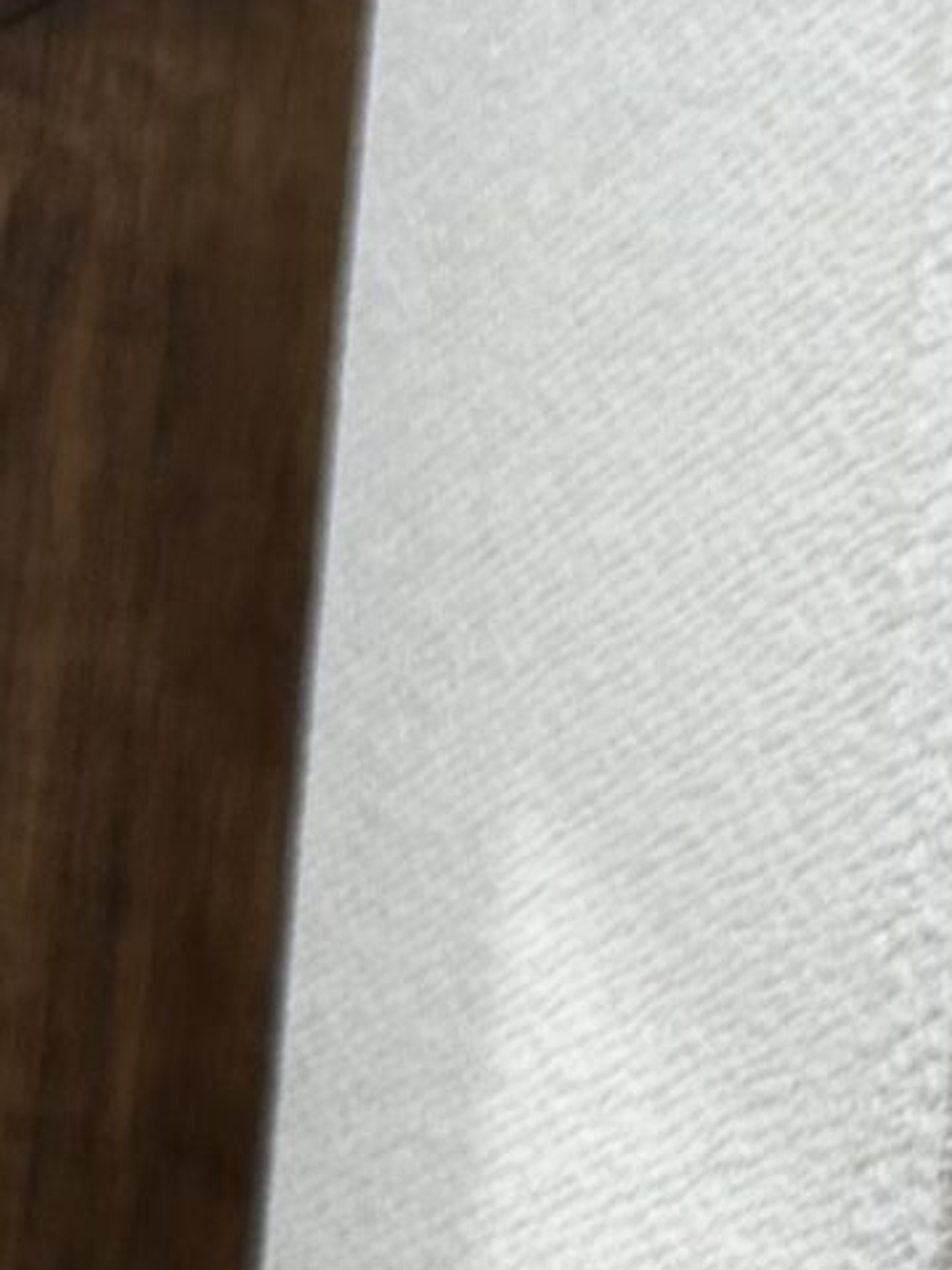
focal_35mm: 139
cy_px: 2087
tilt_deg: +7.4
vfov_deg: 13.2
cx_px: 1824
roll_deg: -3.0
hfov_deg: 10.0
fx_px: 5099
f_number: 1.5
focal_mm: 5.7
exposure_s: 1/100
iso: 64
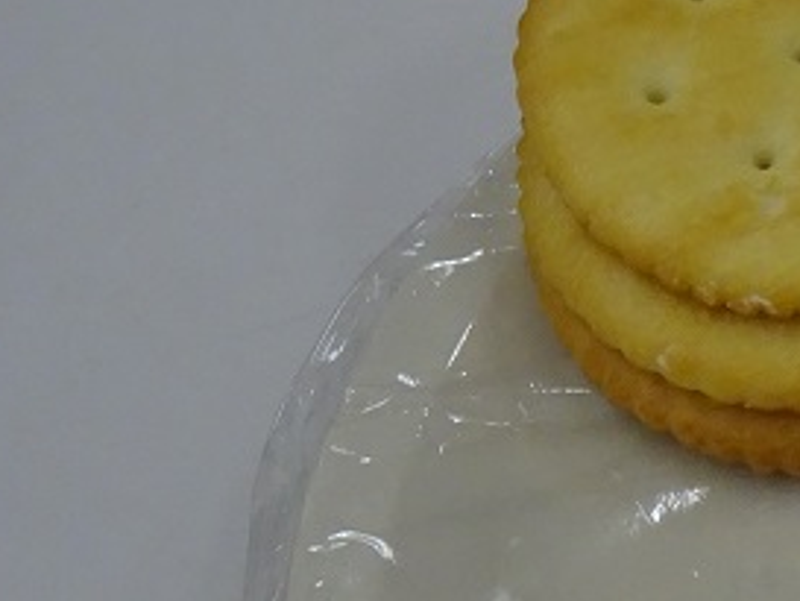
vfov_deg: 7.6
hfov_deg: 9.8
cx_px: 1304
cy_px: 582
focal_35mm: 194
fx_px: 4485
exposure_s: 1/60
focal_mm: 9.18
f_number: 4.5
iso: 250
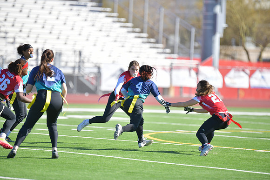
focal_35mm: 300
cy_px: 90
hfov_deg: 6.9
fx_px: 2250
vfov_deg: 4.6
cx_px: 135
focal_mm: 300
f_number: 2.8
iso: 400
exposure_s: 1/4000
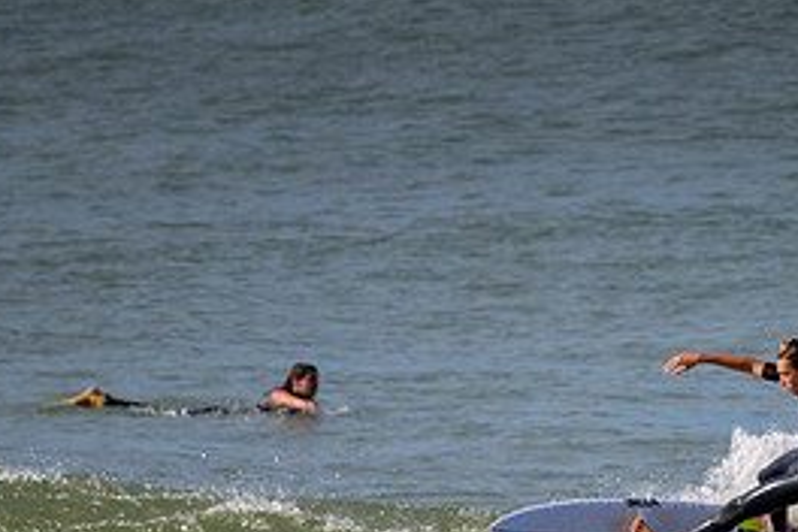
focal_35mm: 1758
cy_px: 567
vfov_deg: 0.8
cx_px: 641
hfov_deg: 1.2
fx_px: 38966
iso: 800
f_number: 11
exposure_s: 1/2000
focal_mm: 800
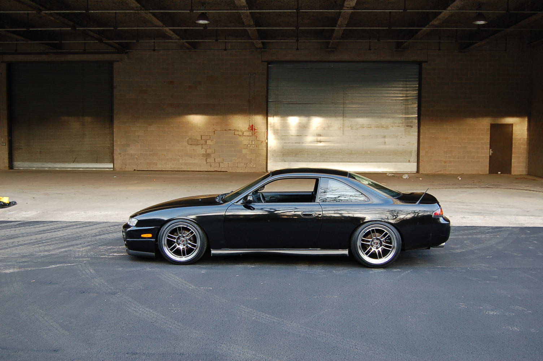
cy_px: 180
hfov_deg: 49.6
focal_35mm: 39
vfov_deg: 34.1
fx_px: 588
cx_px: 272
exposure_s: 1/80
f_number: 4.5
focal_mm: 26
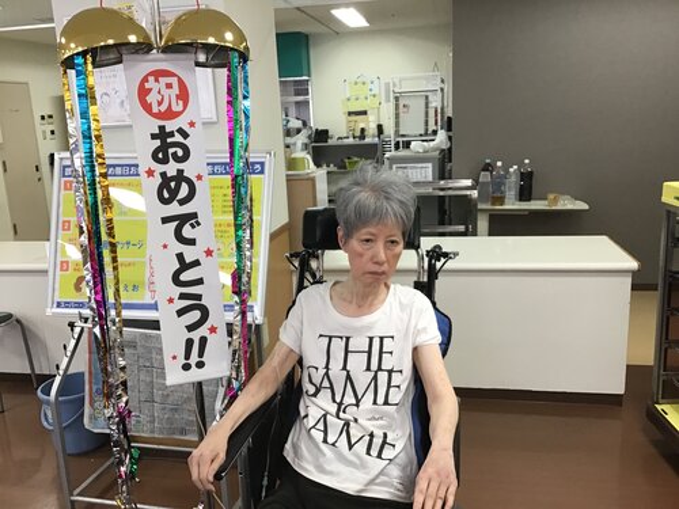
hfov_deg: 58.4
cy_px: 254
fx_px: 608
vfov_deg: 45.4
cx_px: 340
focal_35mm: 31
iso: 40
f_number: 2.4
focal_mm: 3.3
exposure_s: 1/30
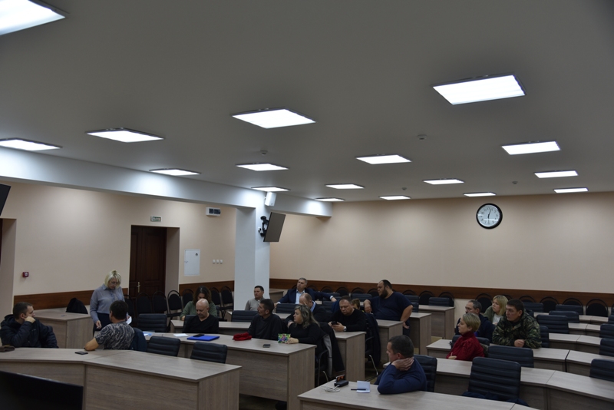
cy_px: 205
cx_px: 307
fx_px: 580
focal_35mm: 34
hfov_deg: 55.8
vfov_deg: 38.9
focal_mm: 34
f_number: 4.5
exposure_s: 1/80
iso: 400
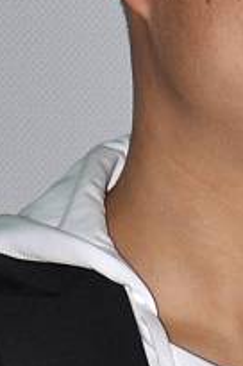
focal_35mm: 746
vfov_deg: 2.8
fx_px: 7578
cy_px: 487
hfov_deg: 1.8
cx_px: 158
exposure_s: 1/100
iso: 200
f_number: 6.3
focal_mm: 85
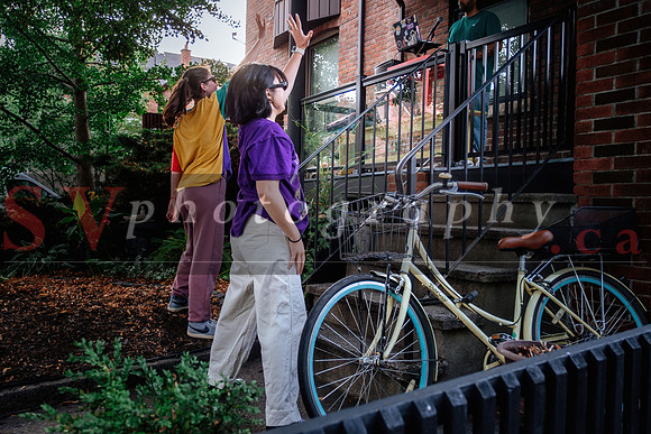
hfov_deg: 61.9
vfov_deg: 43.6
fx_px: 543
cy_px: 217
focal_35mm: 30
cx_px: 326
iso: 800
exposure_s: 1/250
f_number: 2.8
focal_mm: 20
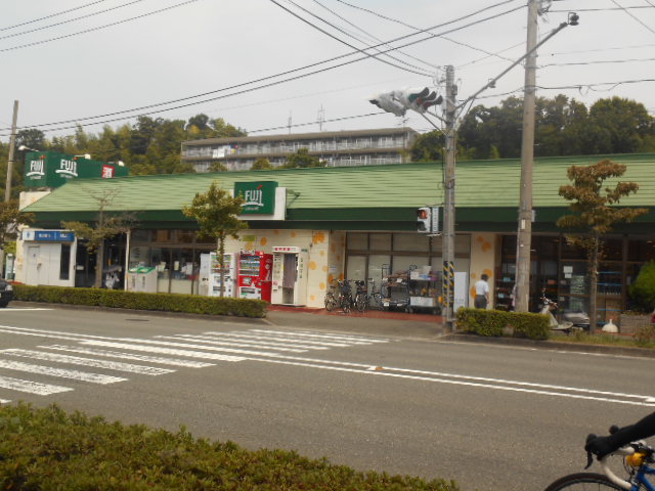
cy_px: 246
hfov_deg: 52.6
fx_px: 662
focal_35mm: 35
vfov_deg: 40.7
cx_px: 328
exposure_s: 1/800
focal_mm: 6.3
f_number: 3.7
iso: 80
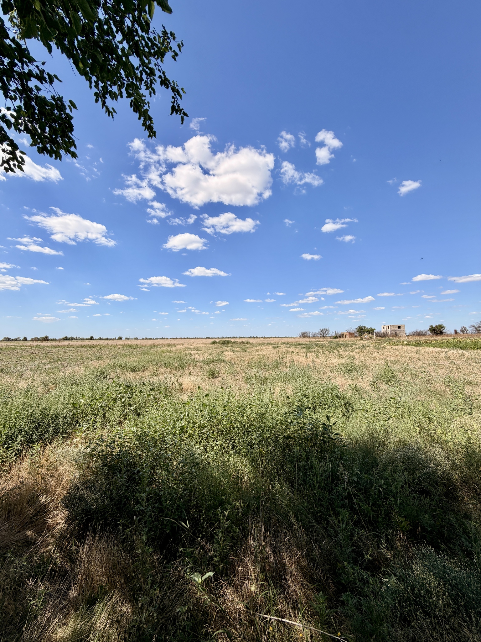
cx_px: 240
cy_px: 321
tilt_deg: +4.2
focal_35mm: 14
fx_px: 259
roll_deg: +0.0
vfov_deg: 102.1
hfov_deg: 85.7
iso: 20
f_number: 2.2
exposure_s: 1/1017
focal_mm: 2.22
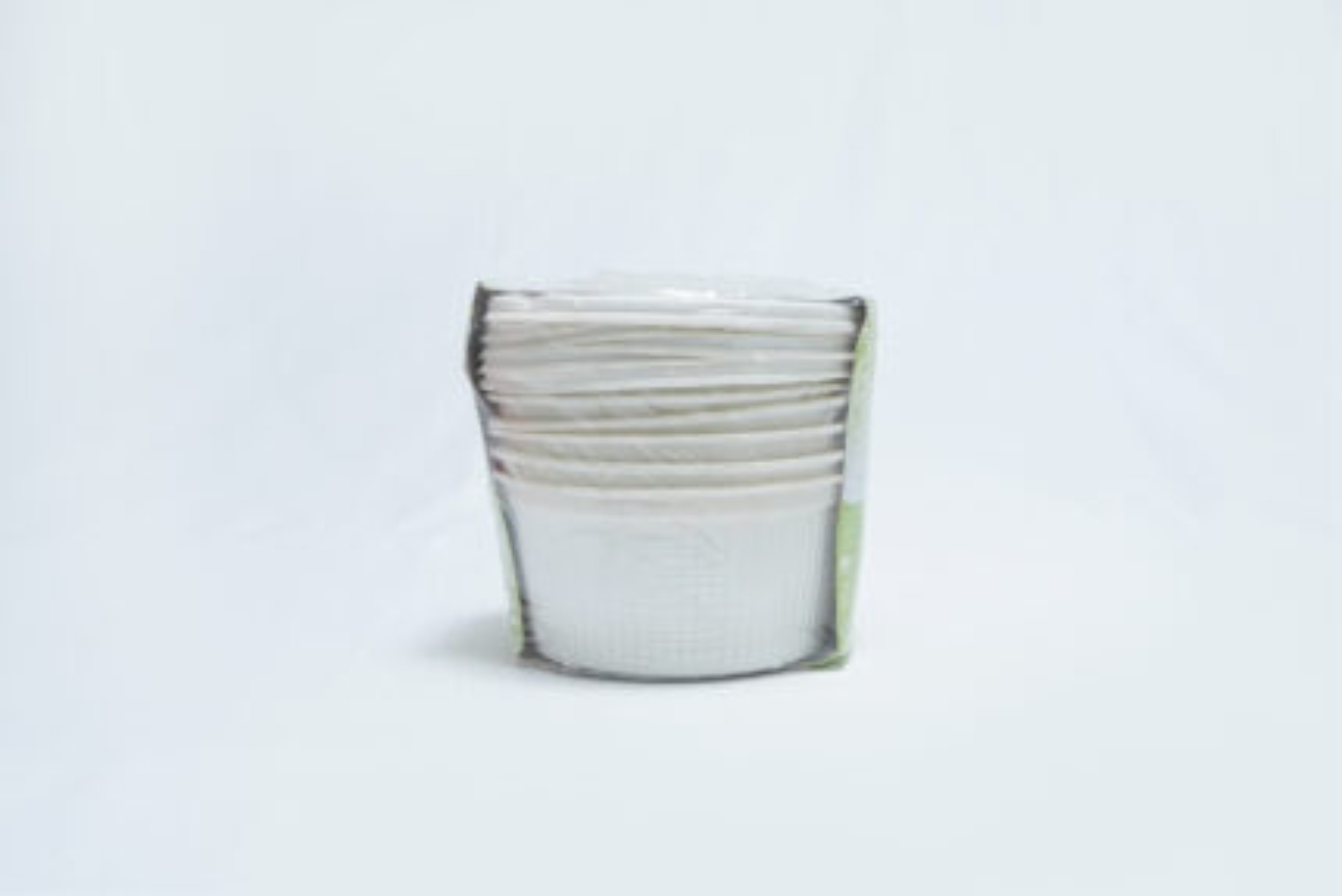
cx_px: 671
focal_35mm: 52
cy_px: 448
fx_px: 1939
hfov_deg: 38.2
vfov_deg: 26.0
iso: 2500
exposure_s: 1/160
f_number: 9
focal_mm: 35
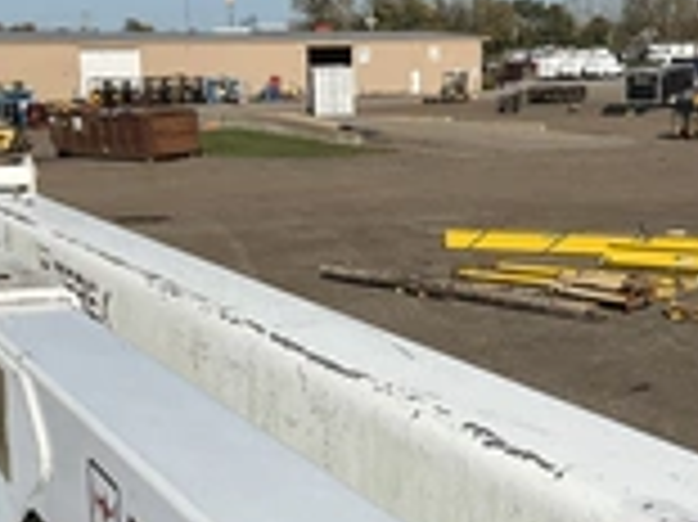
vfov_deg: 19.4
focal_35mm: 75
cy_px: 436
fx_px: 1511
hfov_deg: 26.0
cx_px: 333
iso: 25
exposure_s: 1/4405
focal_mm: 3
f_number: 1.8
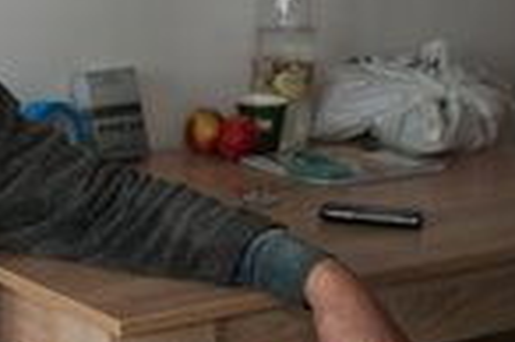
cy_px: 160
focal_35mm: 96
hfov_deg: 19.6
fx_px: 1372
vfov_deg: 14.2
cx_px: -152
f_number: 2.8
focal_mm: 35
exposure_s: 1/50
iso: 320
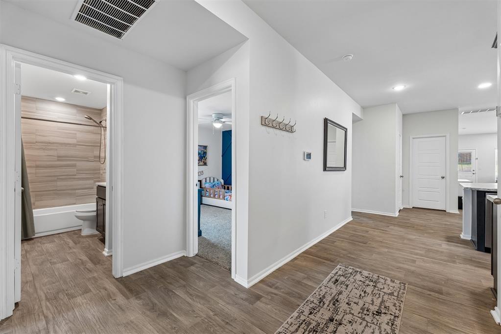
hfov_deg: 100.4
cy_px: 167
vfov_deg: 77.3
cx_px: 250
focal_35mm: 15
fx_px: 209
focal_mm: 10
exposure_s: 1/13
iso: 100
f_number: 6.3
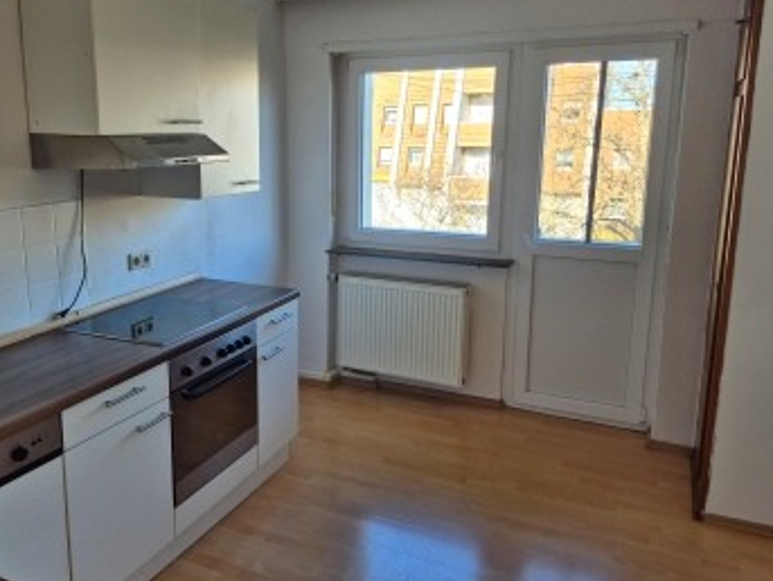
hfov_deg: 59.6
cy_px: 277
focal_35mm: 30
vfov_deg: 46.9
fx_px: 671
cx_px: 322
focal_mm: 5.4
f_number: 1.8
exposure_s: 1/180
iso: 50
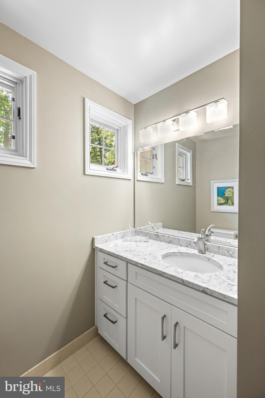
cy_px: 199
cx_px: 132
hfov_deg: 81.2
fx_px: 155
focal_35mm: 14
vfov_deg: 104.3
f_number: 5.6
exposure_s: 1/15
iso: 1600
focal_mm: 14
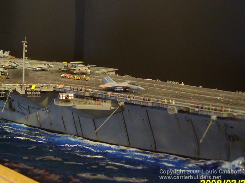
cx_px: 122
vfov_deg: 37.7
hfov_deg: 49.0
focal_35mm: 38
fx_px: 269
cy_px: 92
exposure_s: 1
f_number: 2.8
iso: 123
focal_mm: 7.8
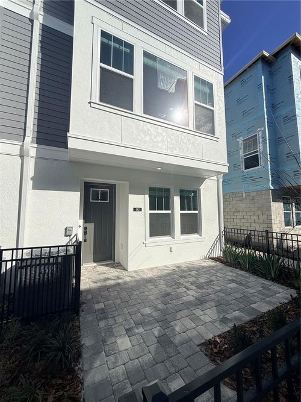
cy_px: 201
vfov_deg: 102.1
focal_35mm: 14
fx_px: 162
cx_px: 150
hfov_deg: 85.7
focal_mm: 2.22
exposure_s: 1/4425
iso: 64
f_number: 2.2
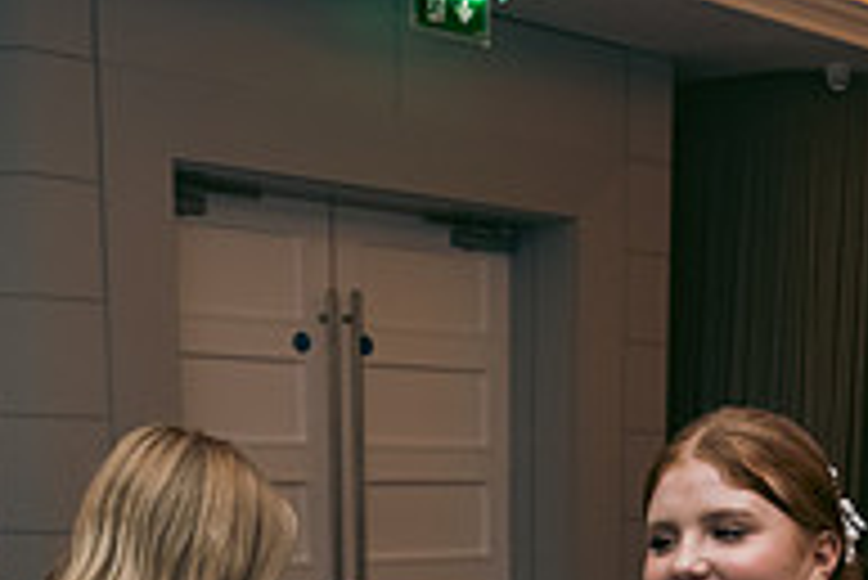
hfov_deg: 27.3
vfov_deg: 17.2
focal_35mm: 72
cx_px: 747
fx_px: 1737
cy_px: 866
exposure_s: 1/160
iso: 800
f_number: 3.5
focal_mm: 24
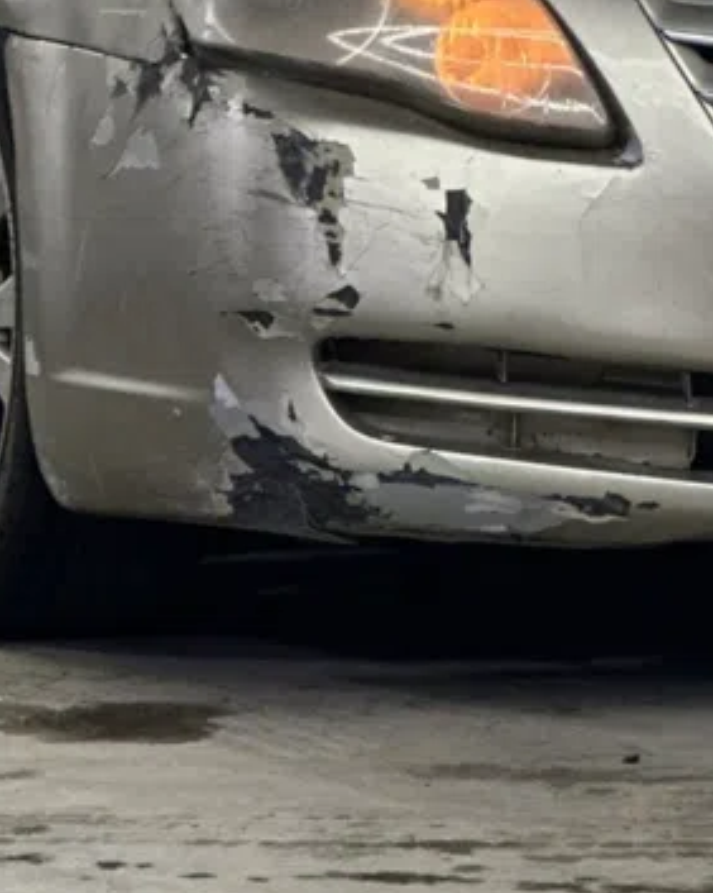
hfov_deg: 5.3
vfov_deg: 6.6
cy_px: -300
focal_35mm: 291
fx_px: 7683
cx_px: 683
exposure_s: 1/50
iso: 160
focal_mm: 9
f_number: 2.8
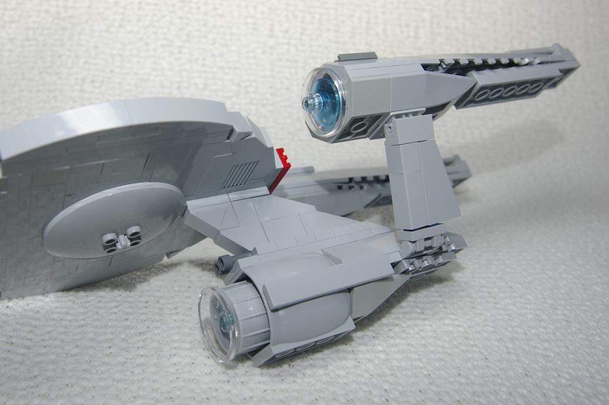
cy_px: 180
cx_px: 235
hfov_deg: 51.5
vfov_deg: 35.8
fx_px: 625
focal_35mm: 37
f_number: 8
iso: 200
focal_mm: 20
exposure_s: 1/40
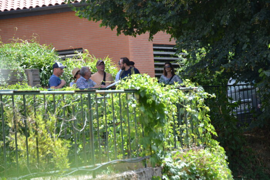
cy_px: 90
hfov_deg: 13.0
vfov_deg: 8.7
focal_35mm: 158
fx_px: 1181
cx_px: 135
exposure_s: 1/400
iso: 400
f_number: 5.6
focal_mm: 105
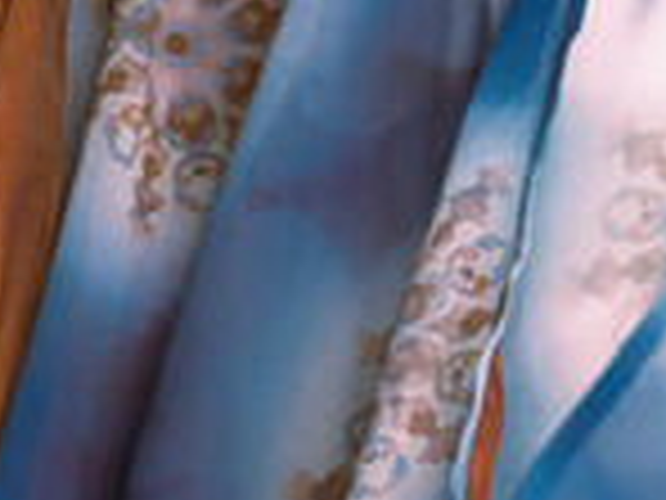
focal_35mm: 478
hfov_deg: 4.0
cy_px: -446
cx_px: -1418
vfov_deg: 3.1
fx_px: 9197
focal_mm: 70
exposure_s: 1/500
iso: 100
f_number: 4
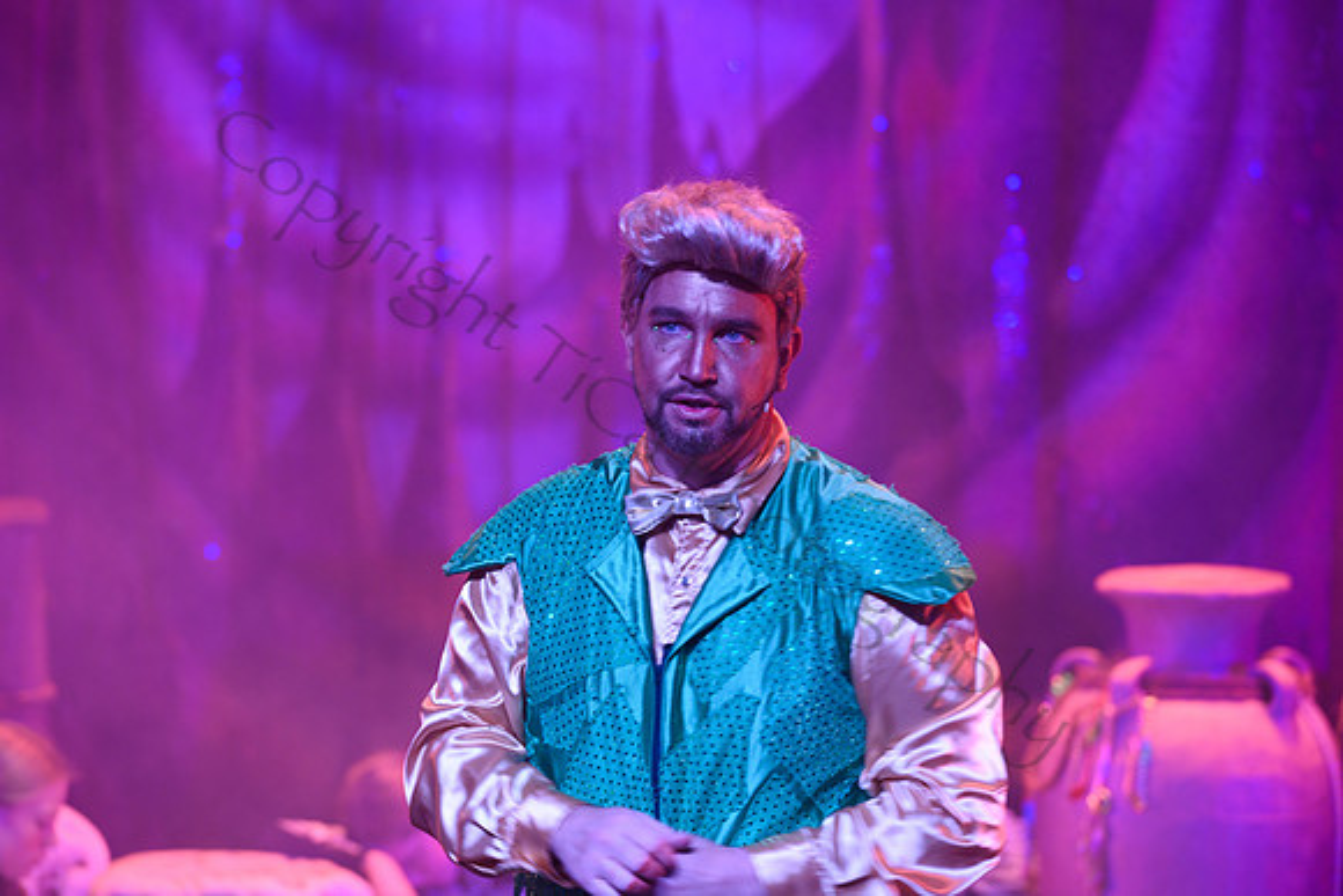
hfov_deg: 10.5
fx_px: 7276
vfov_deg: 7.0
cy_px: 448
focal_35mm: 195
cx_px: 672
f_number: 4
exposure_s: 1/25
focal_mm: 195
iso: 1000
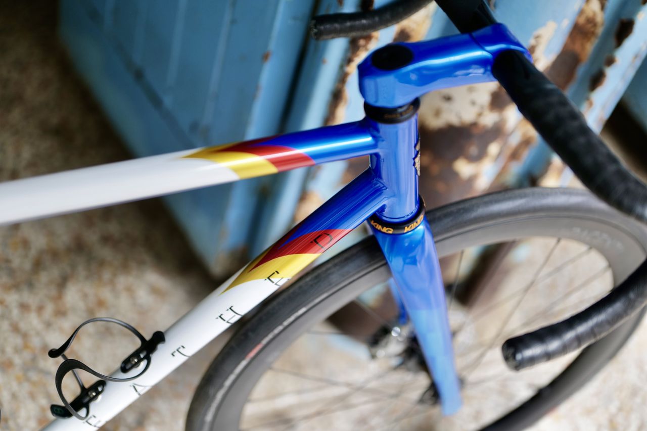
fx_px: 898
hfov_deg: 39.6
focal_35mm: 50
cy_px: 216
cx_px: 324
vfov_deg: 27.0
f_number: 1.4
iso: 200
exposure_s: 1/125
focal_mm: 50
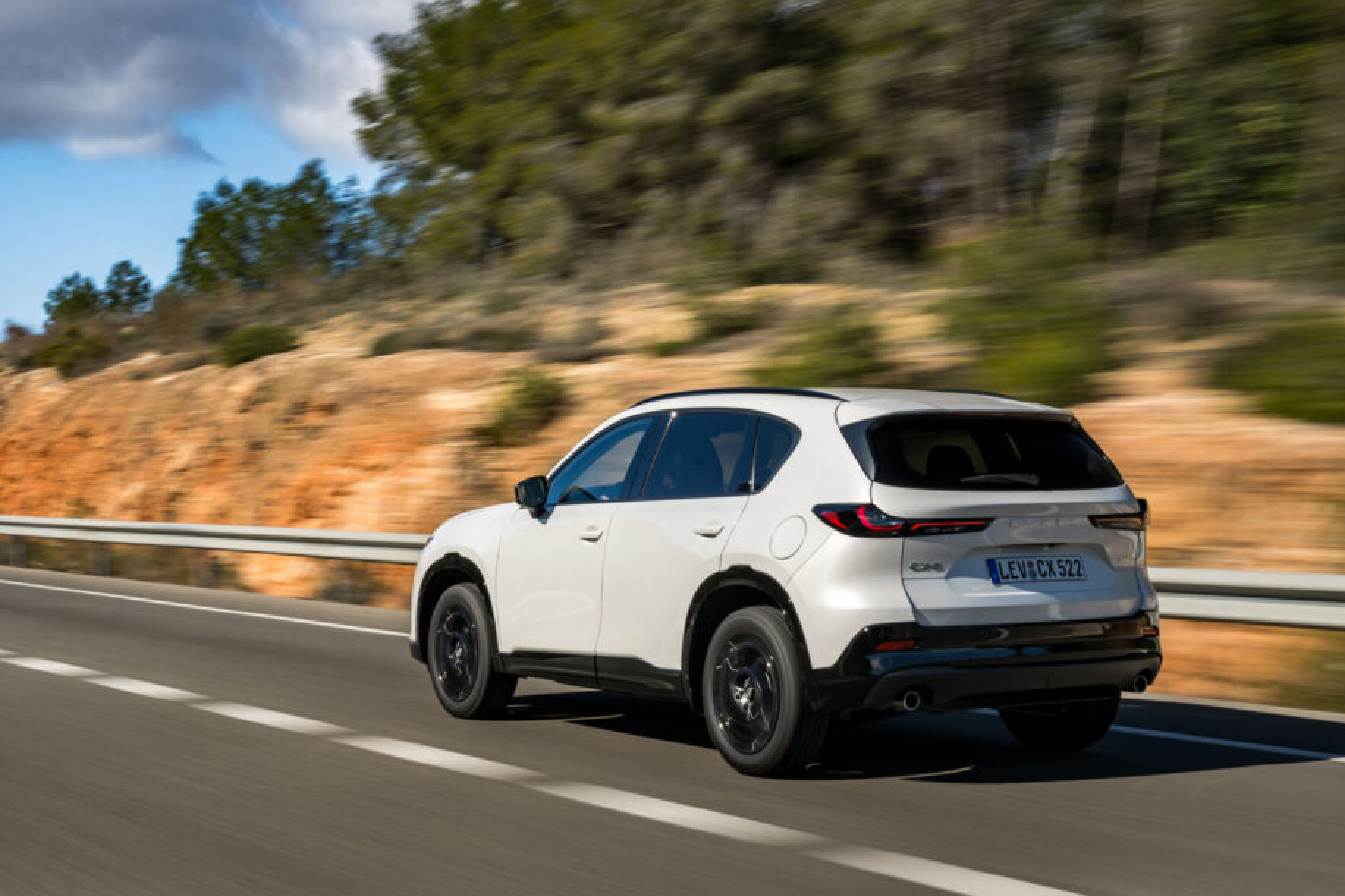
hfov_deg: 33.4
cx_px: 615
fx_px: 2241
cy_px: 410
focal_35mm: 60
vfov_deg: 22.6
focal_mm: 55
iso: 40
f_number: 18
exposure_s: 1/25
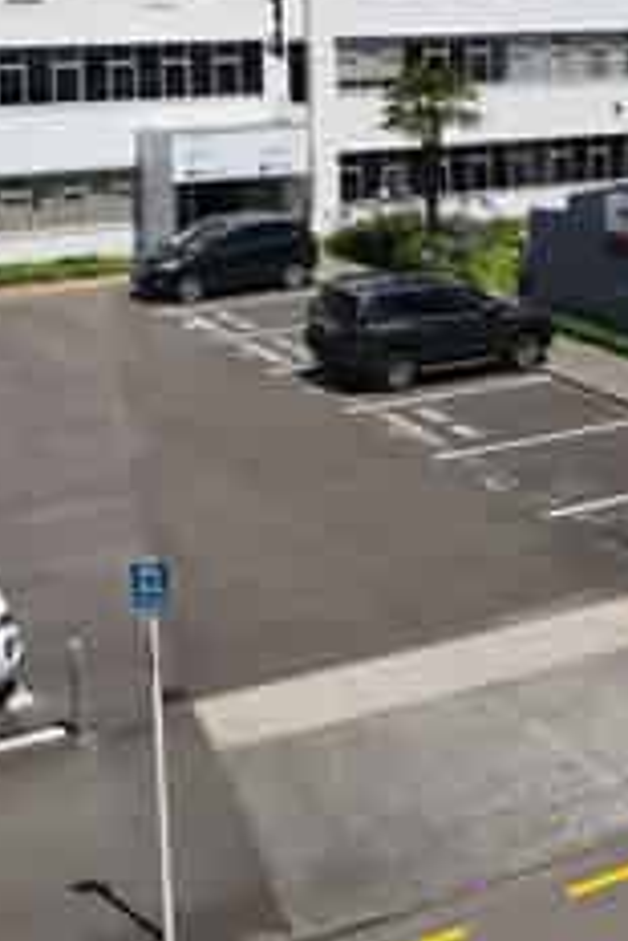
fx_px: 1385
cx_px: 253
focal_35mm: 53
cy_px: 331
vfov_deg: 37.2
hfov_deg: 25.5
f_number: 2.8
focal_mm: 4.5
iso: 110
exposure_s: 1/1000
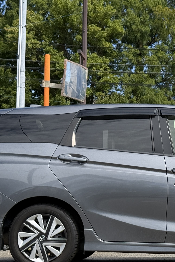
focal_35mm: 103
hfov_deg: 13.1
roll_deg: -0.4
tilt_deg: +3.2
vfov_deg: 19.8
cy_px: 166
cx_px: 186
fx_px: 751
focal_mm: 6.76
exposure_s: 1/3534
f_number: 1.78
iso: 64
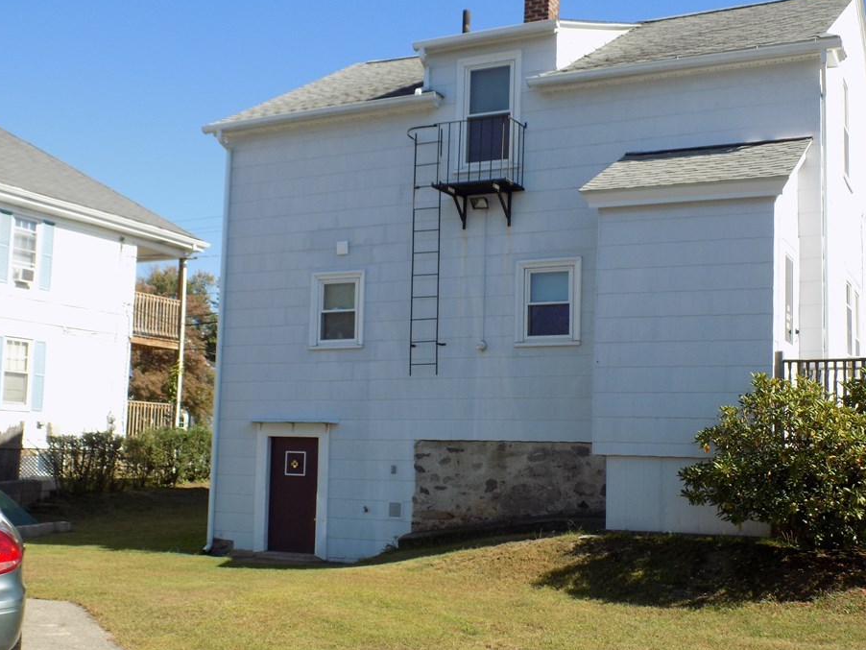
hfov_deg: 44.8
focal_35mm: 42
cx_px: 437
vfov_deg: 34.4
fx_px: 1051
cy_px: 346
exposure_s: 1/640
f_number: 3.5
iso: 80
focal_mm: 6.6
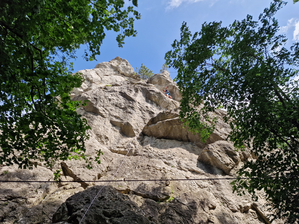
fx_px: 199
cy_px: 112
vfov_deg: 58.9
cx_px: 150
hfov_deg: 73.9
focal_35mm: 23
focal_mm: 6.4
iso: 50
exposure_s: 1/499
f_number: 1.8
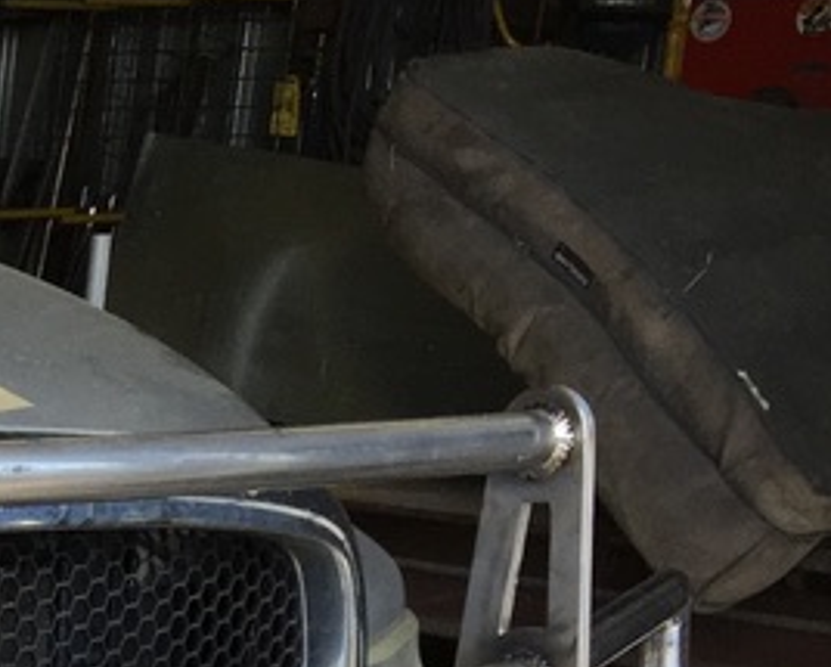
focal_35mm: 108
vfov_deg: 13.4
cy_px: 1030
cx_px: -701
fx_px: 2659
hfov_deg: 15.2
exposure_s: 1/120
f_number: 2.2
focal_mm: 4.15
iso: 40
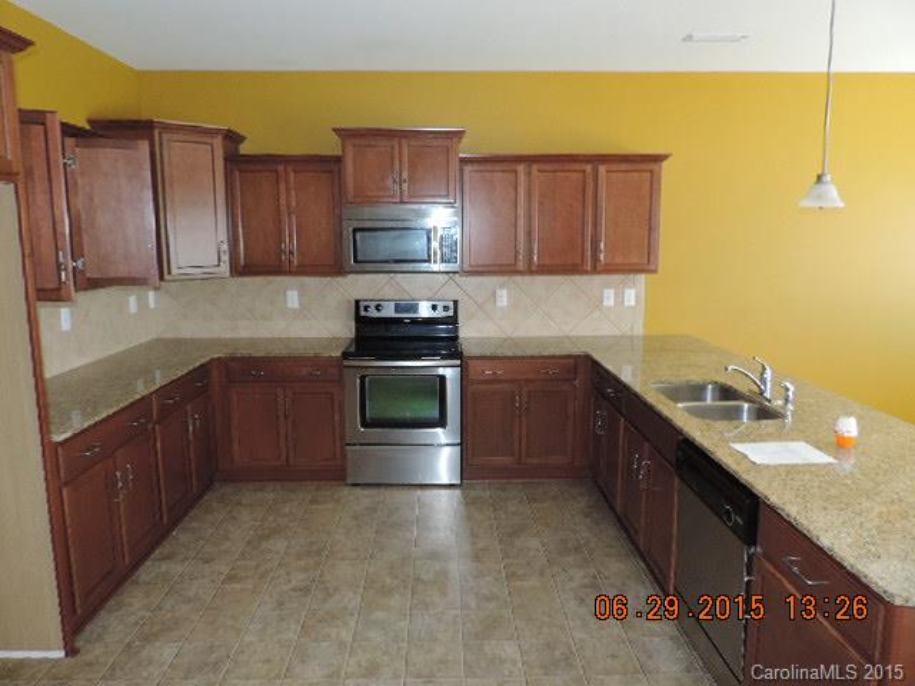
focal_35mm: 24
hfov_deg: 71.6
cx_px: 458
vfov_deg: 56.8
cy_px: 343
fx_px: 634
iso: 200
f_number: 3
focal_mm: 4.3
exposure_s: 1/30
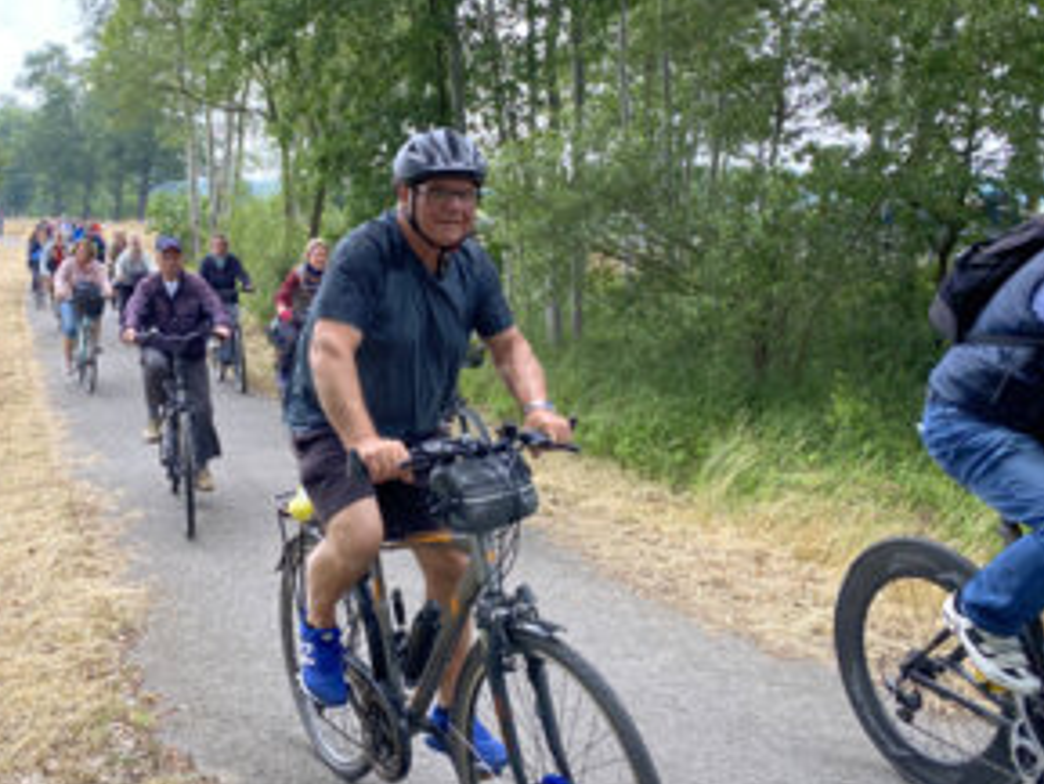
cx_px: 408
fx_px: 1086
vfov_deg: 39.5
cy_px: 303
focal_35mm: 36
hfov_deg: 50.9
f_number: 1.8
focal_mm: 4.2
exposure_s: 1/322
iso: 32
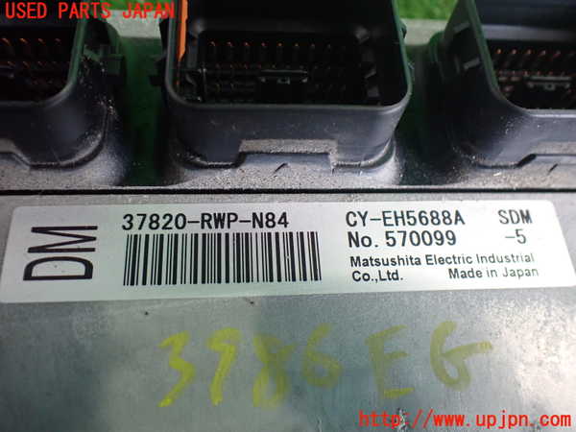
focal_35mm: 30
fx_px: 499
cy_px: 216
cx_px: 288
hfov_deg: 60.0
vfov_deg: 46.8
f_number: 2.3
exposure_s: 1/100
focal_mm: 5.4
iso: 800
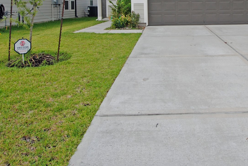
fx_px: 248
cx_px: 163
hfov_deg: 52.2
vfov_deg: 34.3
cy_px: 8
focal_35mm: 36
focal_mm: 12
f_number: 4.5
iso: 100
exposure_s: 1/400
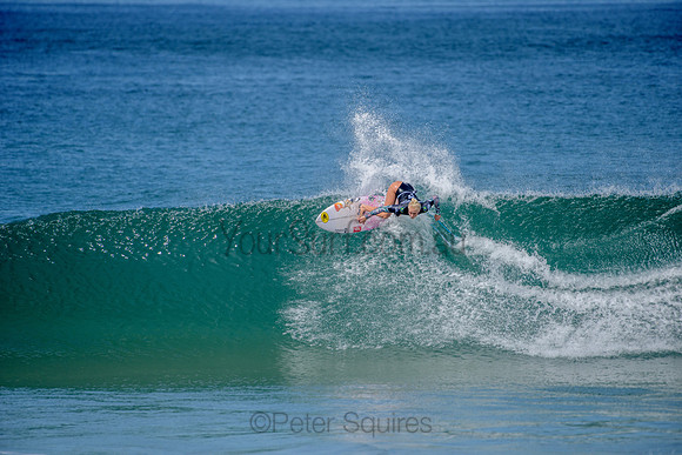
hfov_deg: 4.1
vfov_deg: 2.8
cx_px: 341
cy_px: 228
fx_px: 9474
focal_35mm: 500
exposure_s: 1/2500
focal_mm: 500
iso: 250
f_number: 6.3
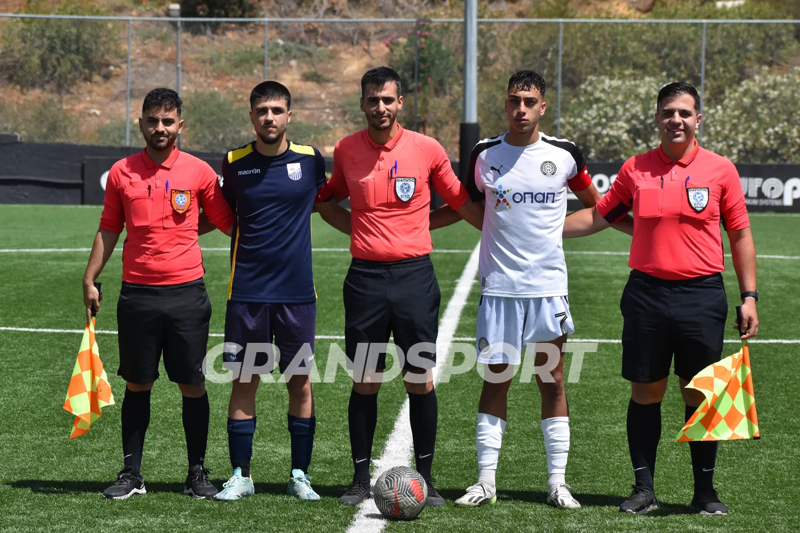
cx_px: 400
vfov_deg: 9.0
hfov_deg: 13.4
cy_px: 266
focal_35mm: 153
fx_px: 3400
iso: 400
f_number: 7.1
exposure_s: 1/2000
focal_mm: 102
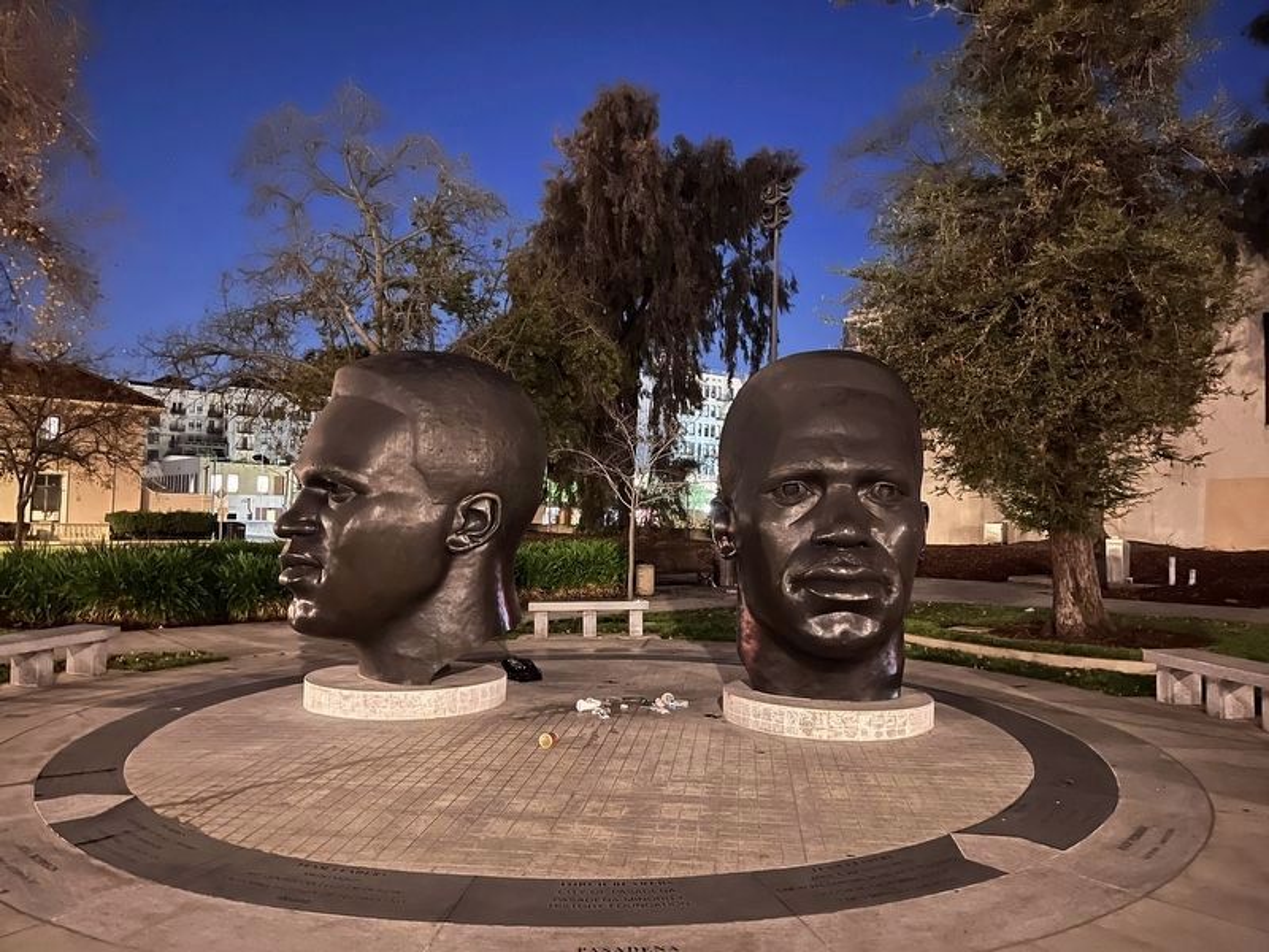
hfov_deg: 67.3
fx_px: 953
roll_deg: -2.0
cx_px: 634
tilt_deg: +2.0
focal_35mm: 26
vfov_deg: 53.1
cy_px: 476
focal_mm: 5.1
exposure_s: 1/9
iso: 2500
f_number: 1.6
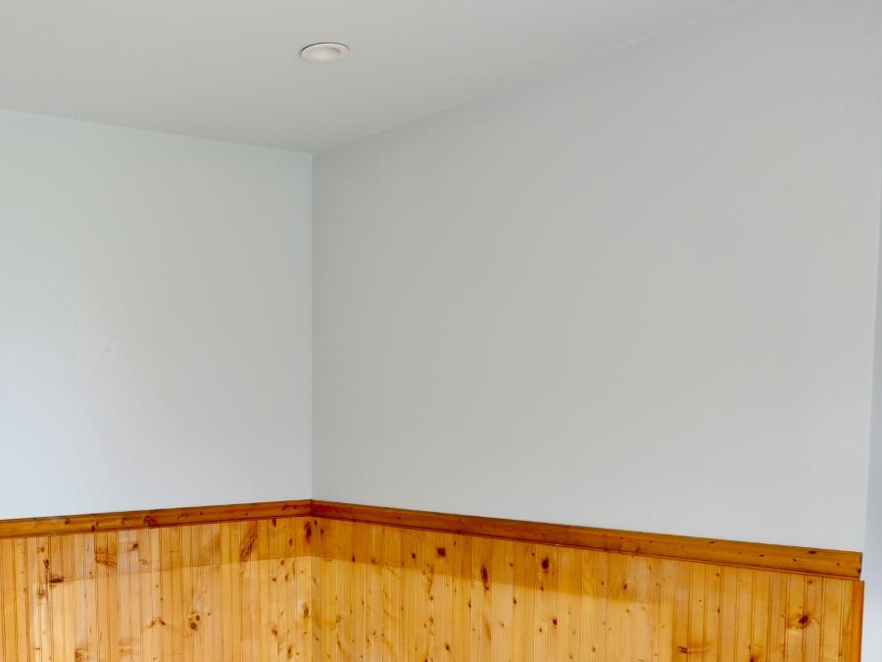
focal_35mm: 40
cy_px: 522
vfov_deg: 34.9
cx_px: 196
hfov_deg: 44.8
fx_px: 1019
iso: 200
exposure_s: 1/80
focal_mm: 10.9
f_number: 1.7
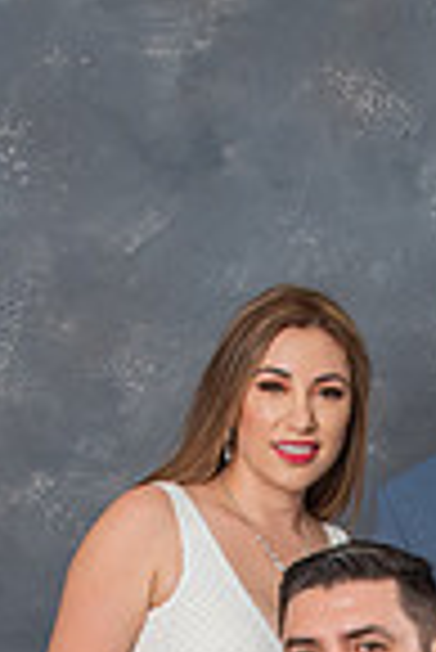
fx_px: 2845
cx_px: 331
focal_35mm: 157
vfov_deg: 12.3
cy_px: 1052
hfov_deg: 8.7
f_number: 5.6
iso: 200
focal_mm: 27
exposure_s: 1/160
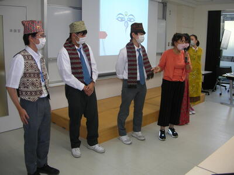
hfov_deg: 52.6
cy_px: 88
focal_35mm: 35
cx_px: 117
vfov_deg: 40.7
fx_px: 237
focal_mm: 5.8
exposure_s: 1/30
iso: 50
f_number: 2.8
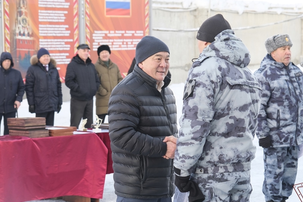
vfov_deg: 15.9
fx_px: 723
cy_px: 108
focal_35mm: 86
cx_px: 163
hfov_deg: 23.7
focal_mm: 48.5
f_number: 4.5
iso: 320
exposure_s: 1/110
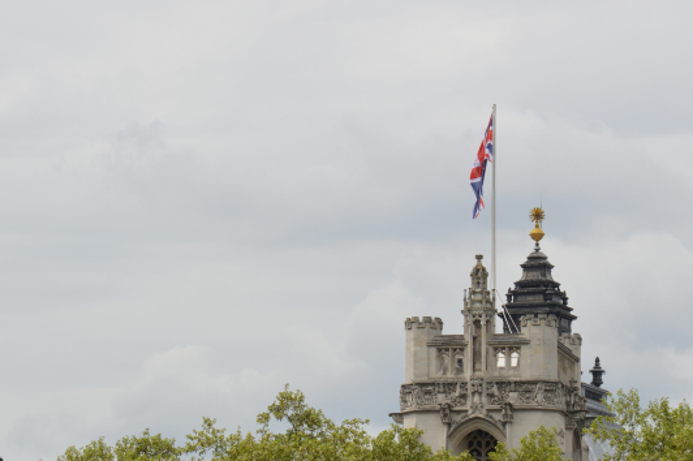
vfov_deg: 5.8
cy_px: 246
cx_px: 360
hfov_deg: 8.7
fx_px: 4554
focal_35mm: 237
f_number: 8
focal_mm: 105
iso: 100
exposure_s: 1/250
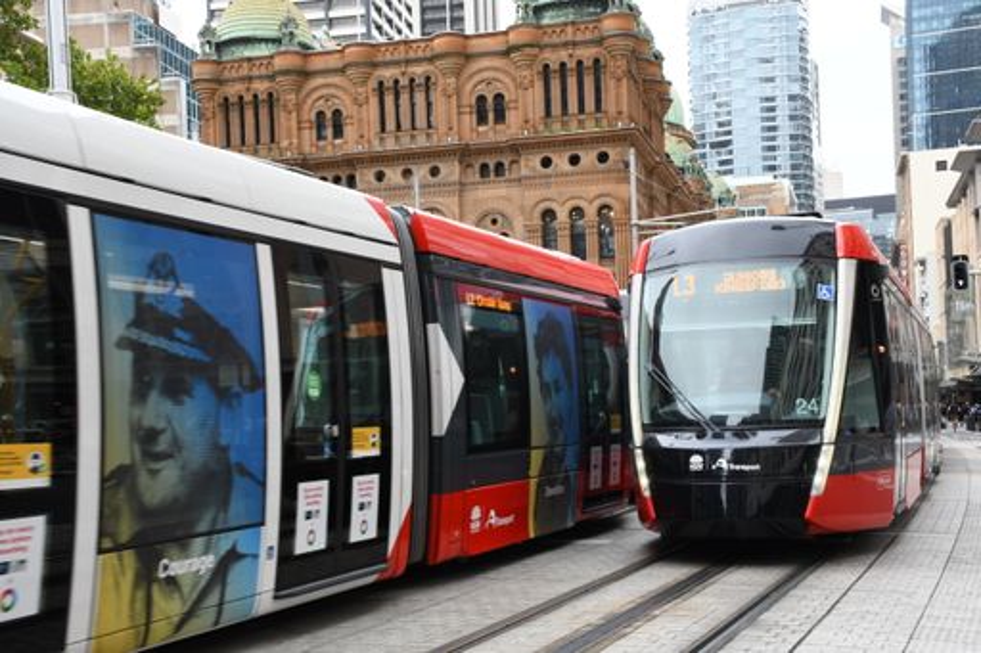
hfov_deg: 41.1
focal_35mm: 48
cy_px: 326
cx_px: 490
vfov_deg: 28.1
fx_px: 1308
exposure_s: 1/125
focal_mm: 32
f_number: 8
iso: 400
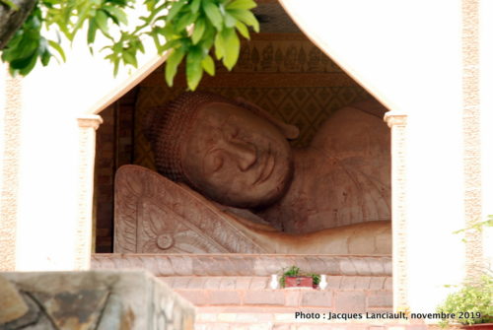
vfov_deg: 13.1
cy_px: 165
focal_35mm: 105
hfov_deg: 19.4
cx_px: 246
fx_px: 1440
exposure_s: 1/25
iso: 100
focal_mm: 70
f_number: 4.5
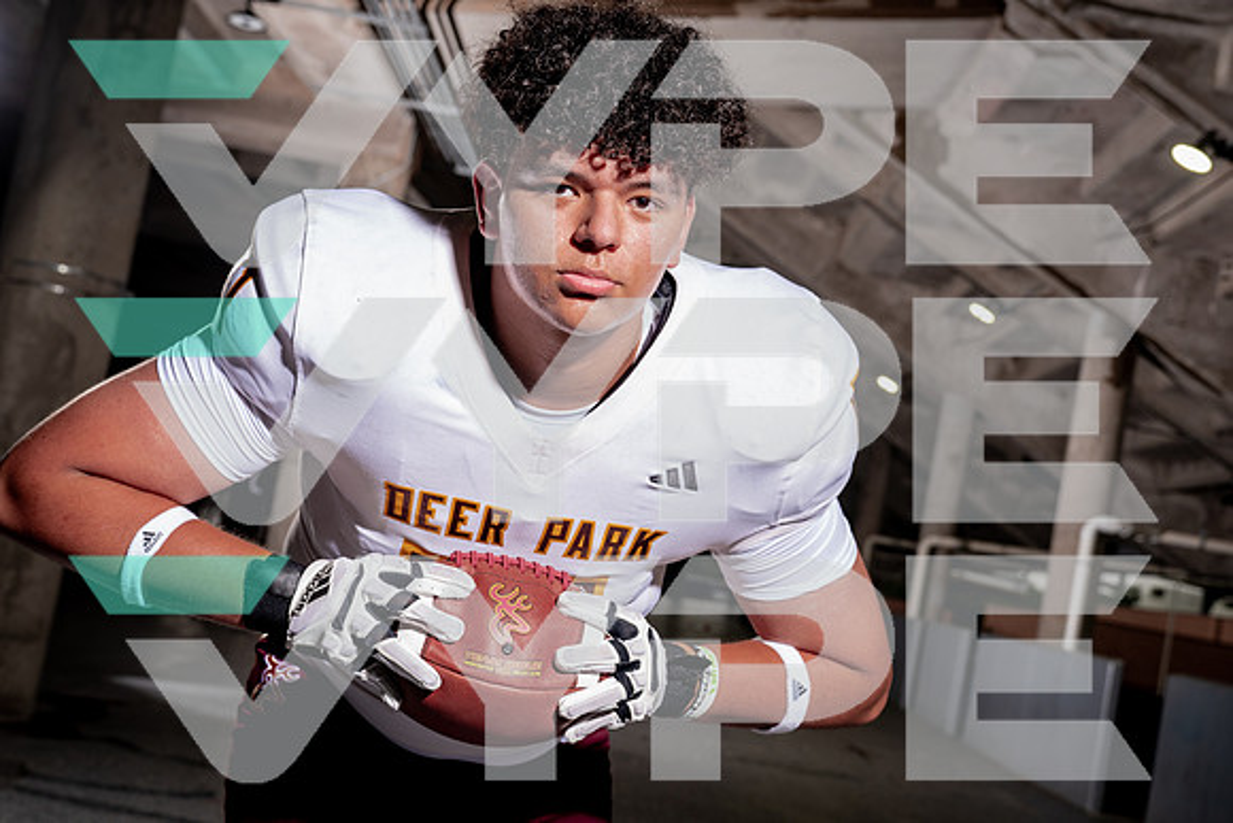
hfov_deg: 41.6
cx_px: 616
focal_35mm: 47
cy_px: 412
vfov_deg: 28.5
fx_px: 1621
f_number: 5.6
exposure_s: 1/250
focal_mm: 45
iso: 320
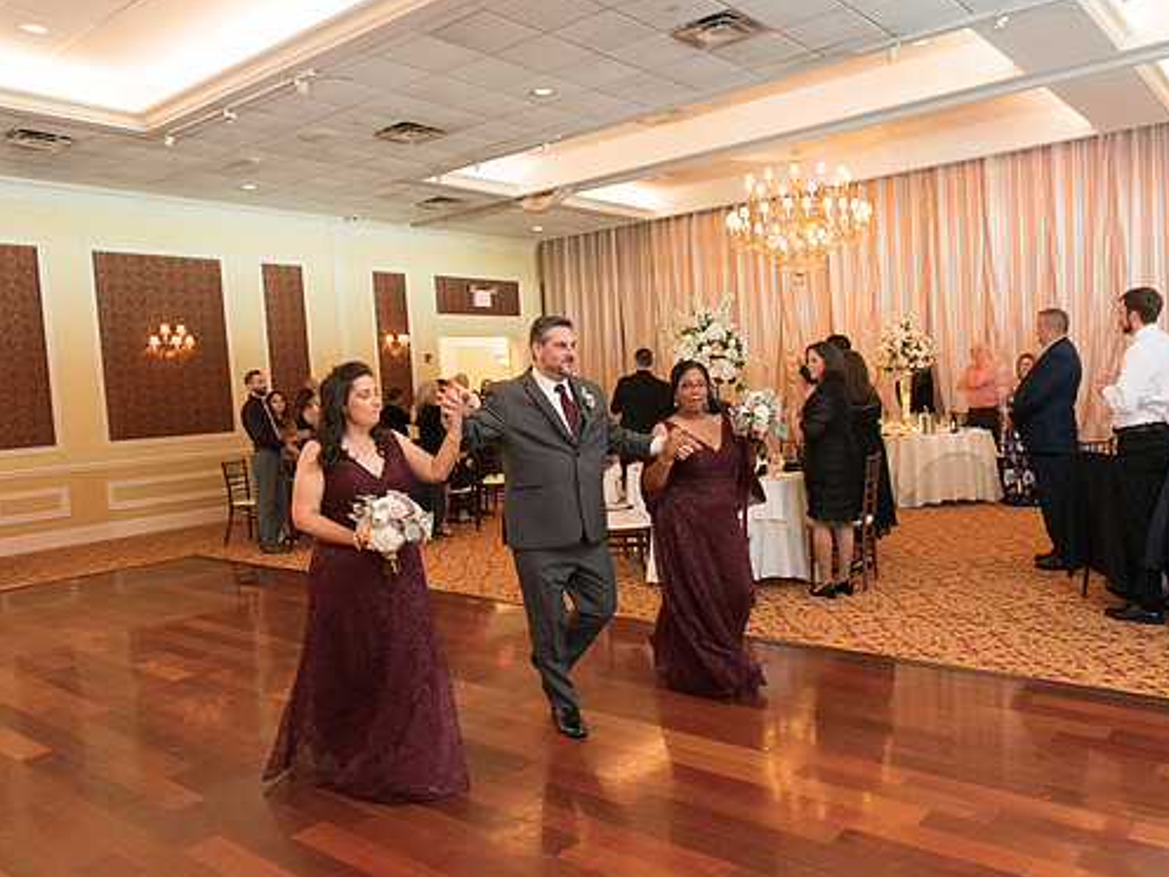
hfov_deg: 65.2
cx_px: 641
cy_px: 447
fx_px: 912
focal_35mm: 27
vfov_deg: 51.4
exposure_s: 1/125
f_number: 2.8
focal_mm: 24
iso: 3600
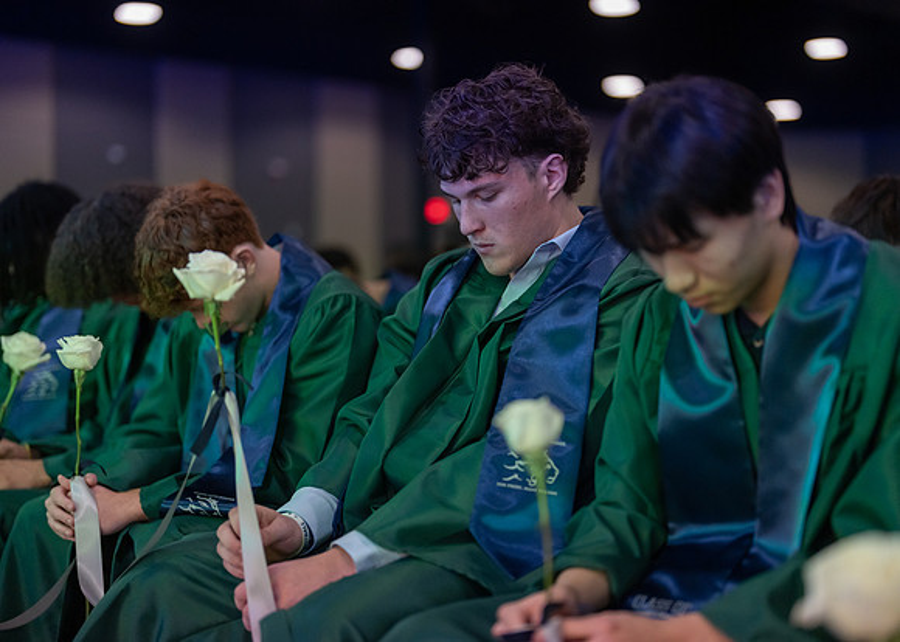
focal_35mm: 53
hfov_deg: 36.7
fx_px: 1356
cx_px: 450
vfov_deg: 26.6
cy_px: 321
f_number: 1.2
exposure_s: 1/400
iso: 1000
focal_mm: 50
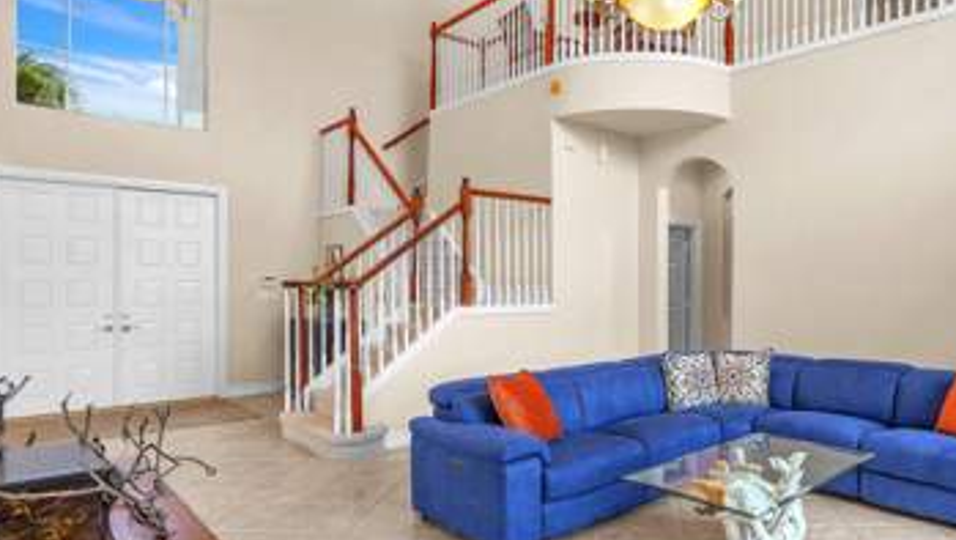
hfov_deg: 76.1
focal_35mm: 23
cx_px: 638
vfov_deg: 49.6
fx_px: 584
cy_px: 284
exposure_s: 1/40
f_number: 4.5
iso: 800
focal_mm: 16
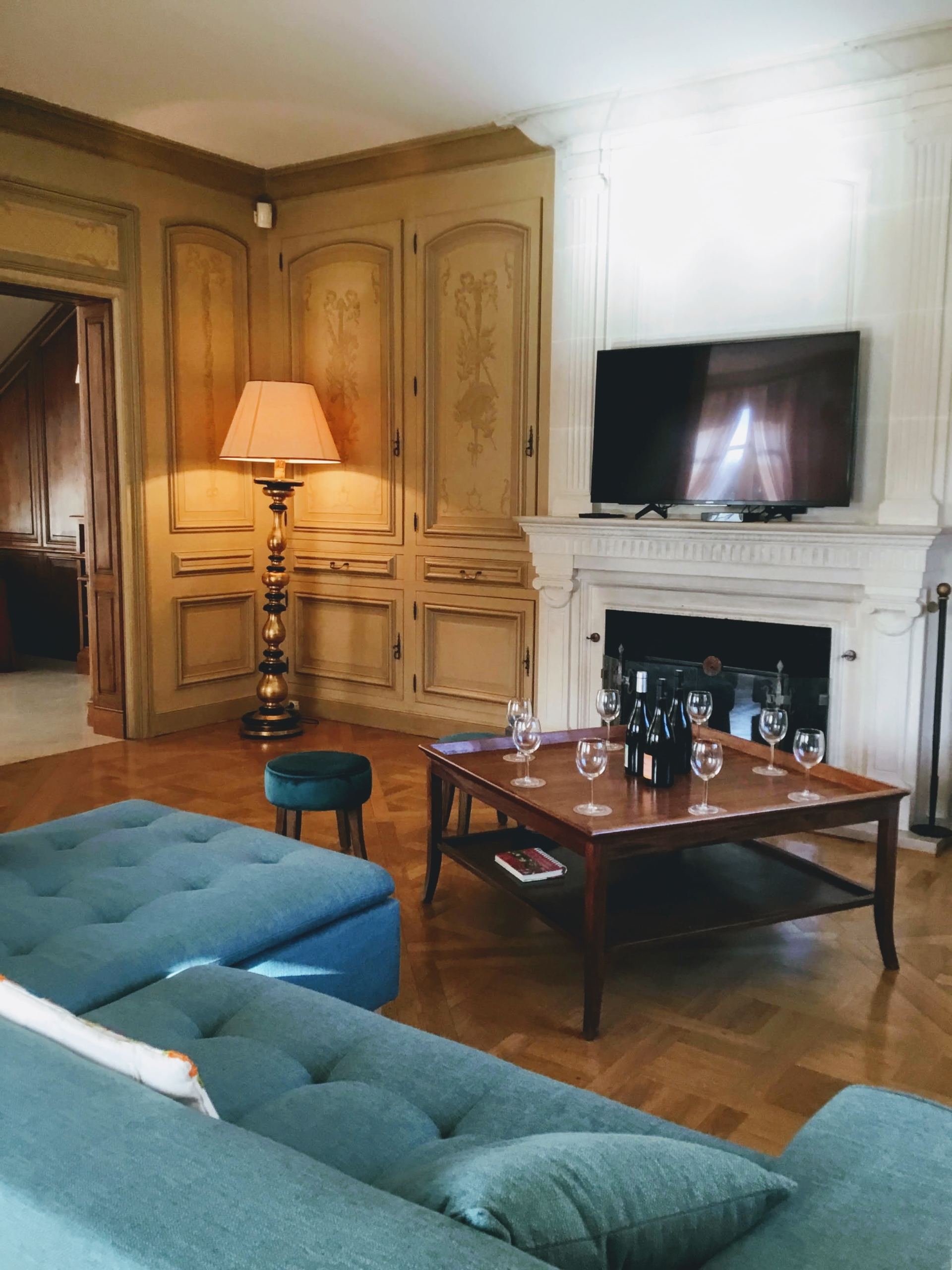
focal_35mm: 31
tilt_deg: -6.1
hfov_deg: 45.4
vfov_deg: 58.4
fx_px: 1137
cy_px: 635
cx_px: 476
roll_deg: +0.1
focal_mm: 3.3
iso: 40
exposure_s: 1/33
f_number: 2.4
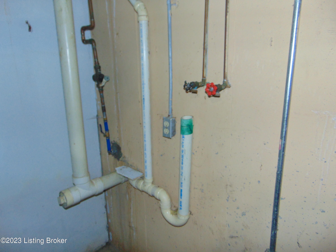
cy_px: 126
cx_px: 168
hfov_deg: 69.4
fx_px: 243
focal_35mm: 25
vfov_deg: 54.9
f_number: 3
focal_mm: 4.5
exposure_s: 1/30
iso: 200
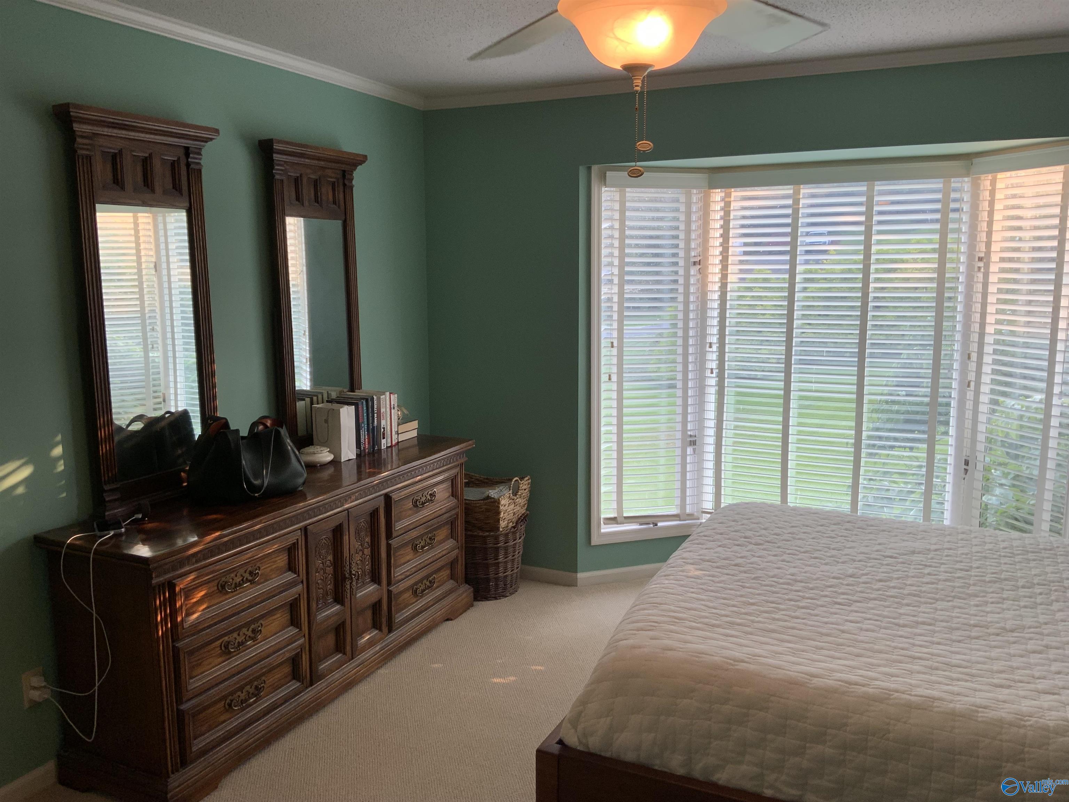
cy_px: 401
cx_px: 534
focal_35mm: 29
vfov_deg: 48.2
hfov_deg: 61.7
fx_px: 896
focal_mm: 3
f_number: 1.8
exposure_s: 1/120
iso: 64
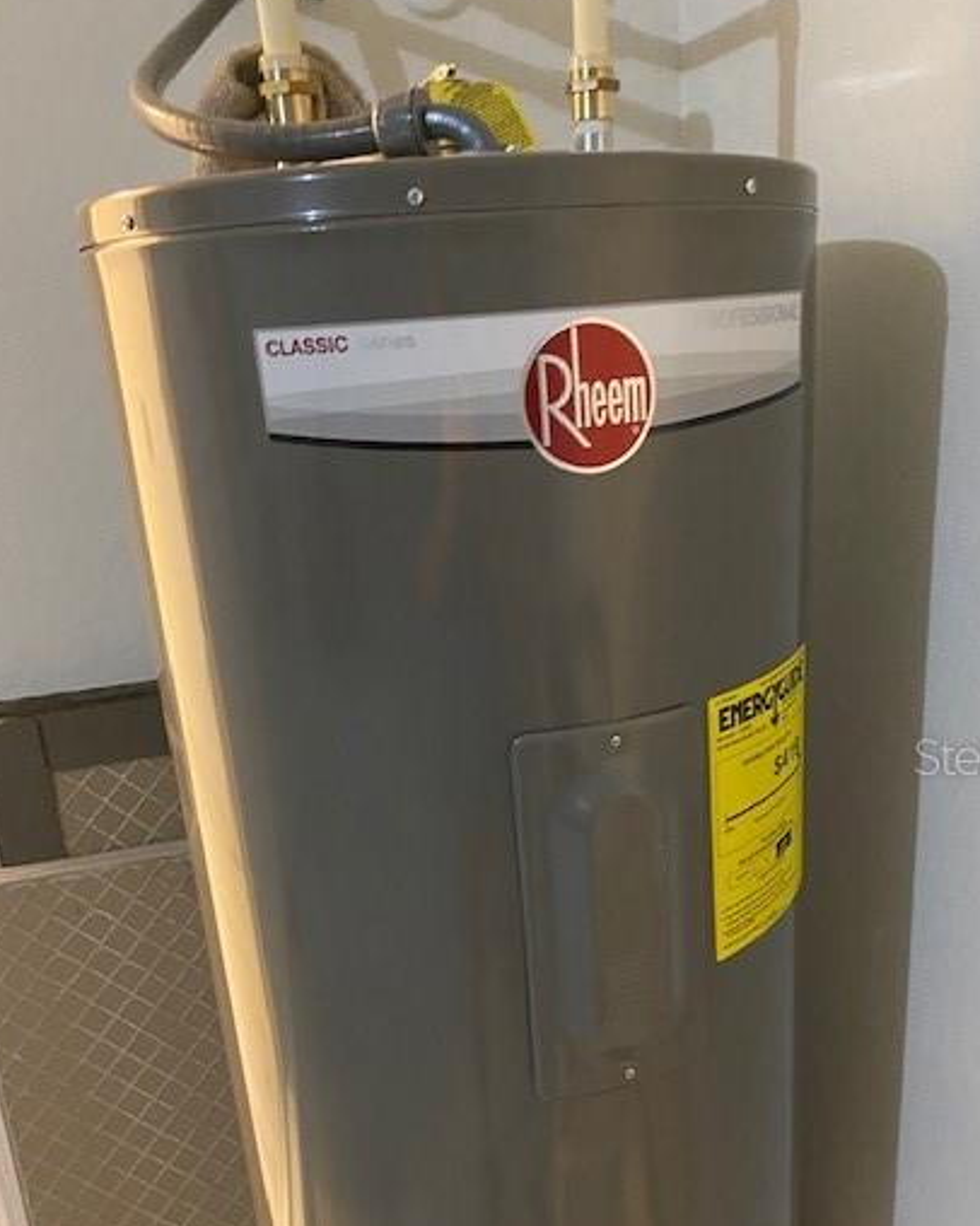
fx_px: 1161
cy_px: 755
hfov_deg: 45.6
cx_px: 562
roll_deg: +1.6
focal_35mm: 32
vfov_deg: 55.1
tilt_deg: -22.5
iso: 800
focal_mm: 4.25
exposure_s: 1/30
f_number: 1.8
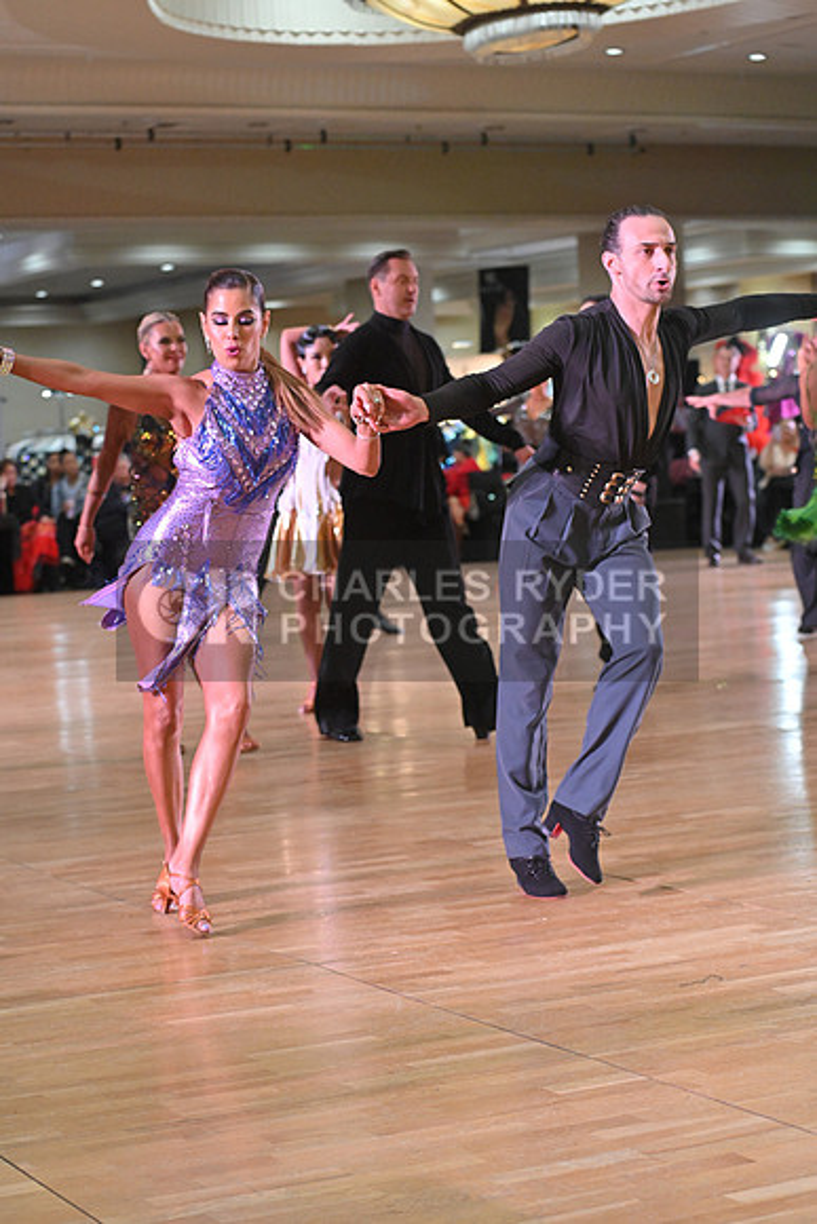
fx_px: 2653
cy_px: 612
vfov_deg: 26.0
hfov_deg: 17.5
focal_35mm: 78
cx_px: 408
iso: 4000
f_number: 5
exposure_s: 1/400
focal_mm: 78
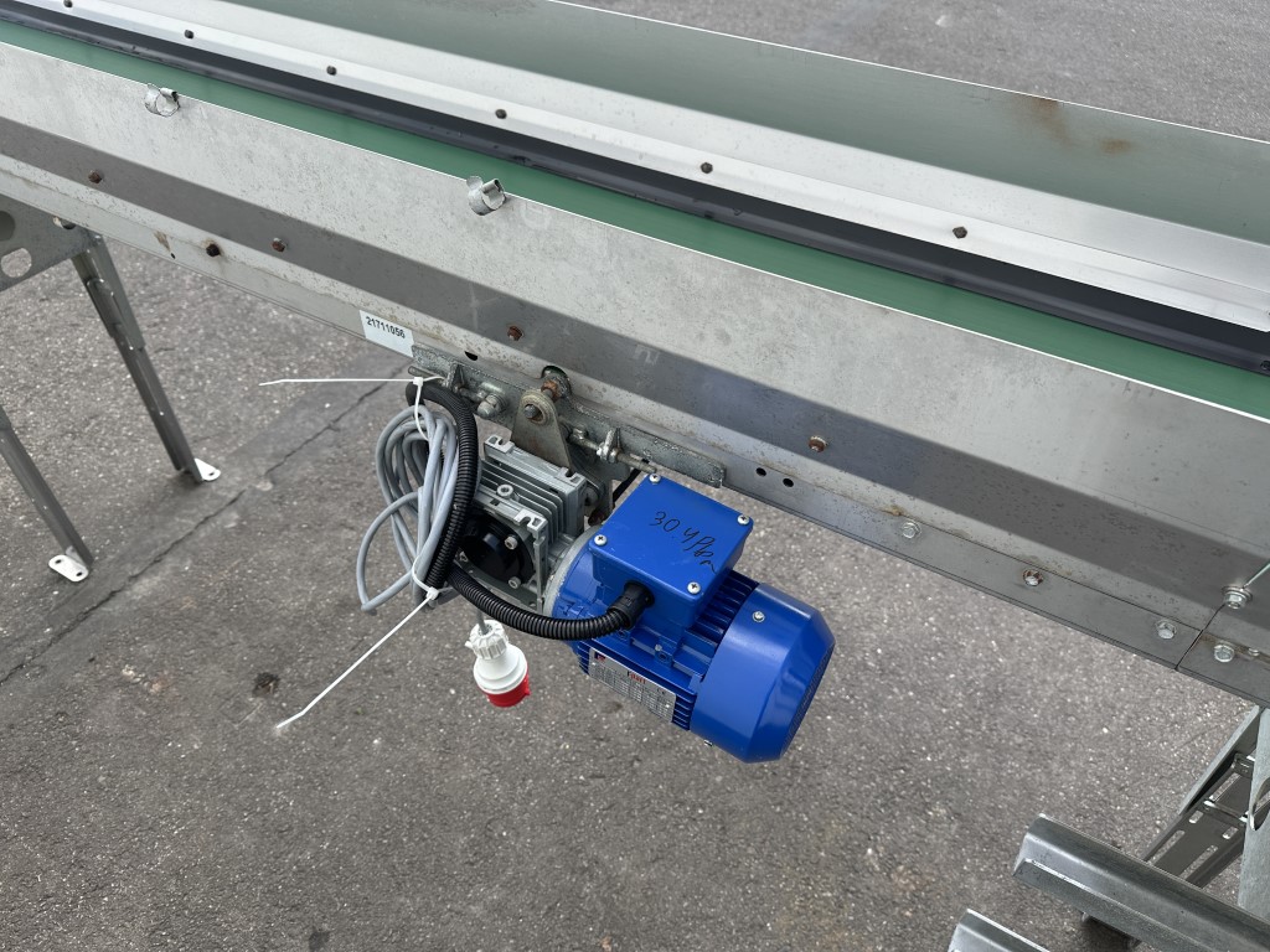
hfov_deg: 71.6
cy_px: 476
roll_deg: -0.8
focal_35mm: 24
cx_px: 635
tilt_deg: -43.9
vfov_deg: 56.8
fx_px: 881
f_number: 1.78
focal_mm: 6.86
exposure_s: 1/952
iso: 80
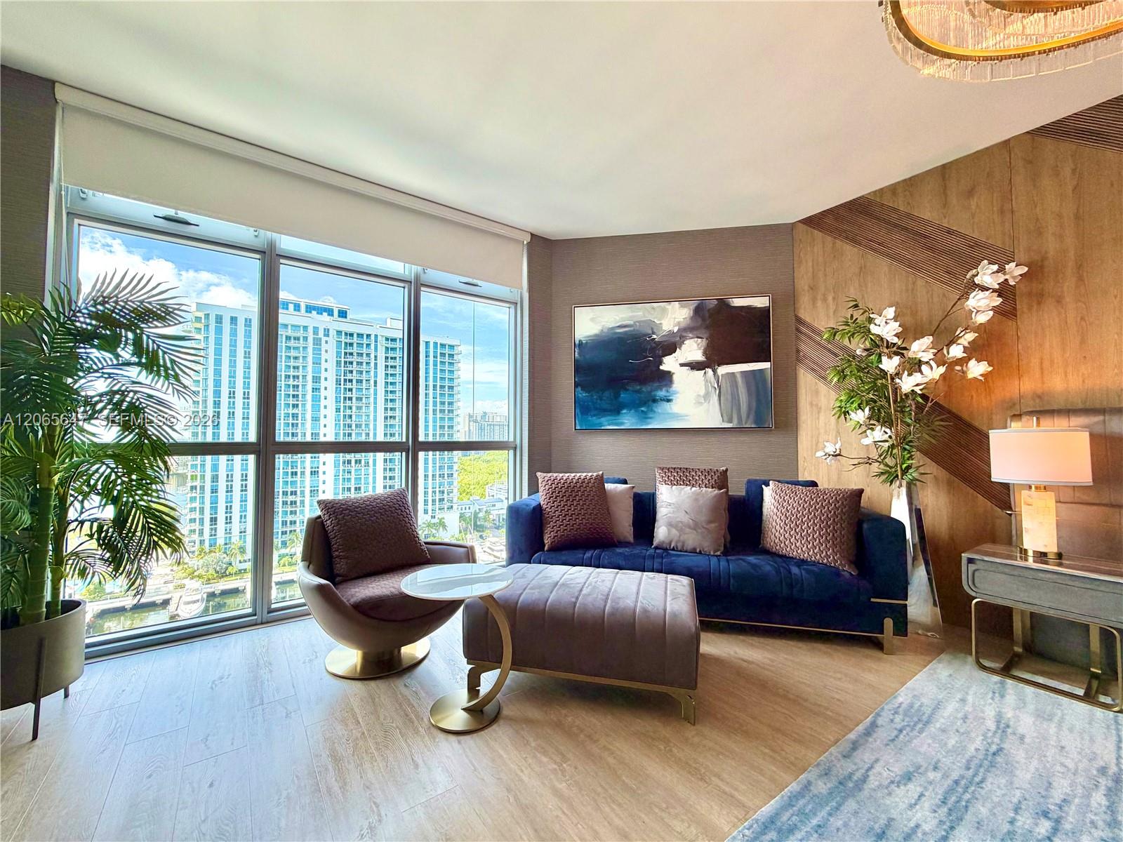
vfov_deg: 85.7
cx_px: 562
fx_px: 454
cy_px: 421
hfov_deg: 102.1
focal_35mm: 14
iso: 50
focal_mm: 2.22
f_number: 2.2
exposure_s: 1/129
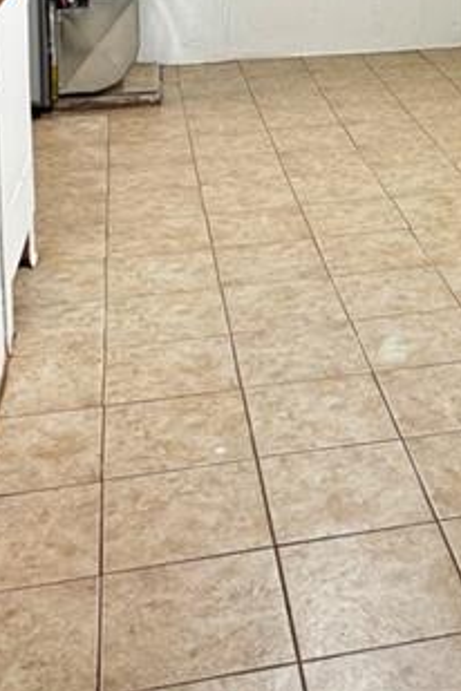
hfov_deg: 21.2
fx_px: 1191
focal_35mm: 62
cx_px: 452
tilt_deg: -4.2
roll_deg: +0.2
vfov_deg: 28.8
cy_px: -101
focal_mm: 6.76
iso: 160
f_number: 1.78
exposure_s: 1/60
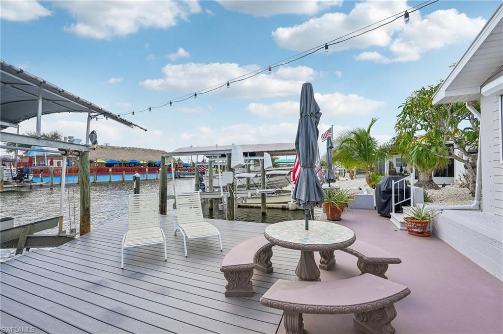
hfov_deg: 96.8
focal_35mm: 16
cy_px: 167
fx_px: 223
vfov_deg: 73.7
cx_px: 252
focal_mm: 16
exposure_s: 1/1600
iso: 400
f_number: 8
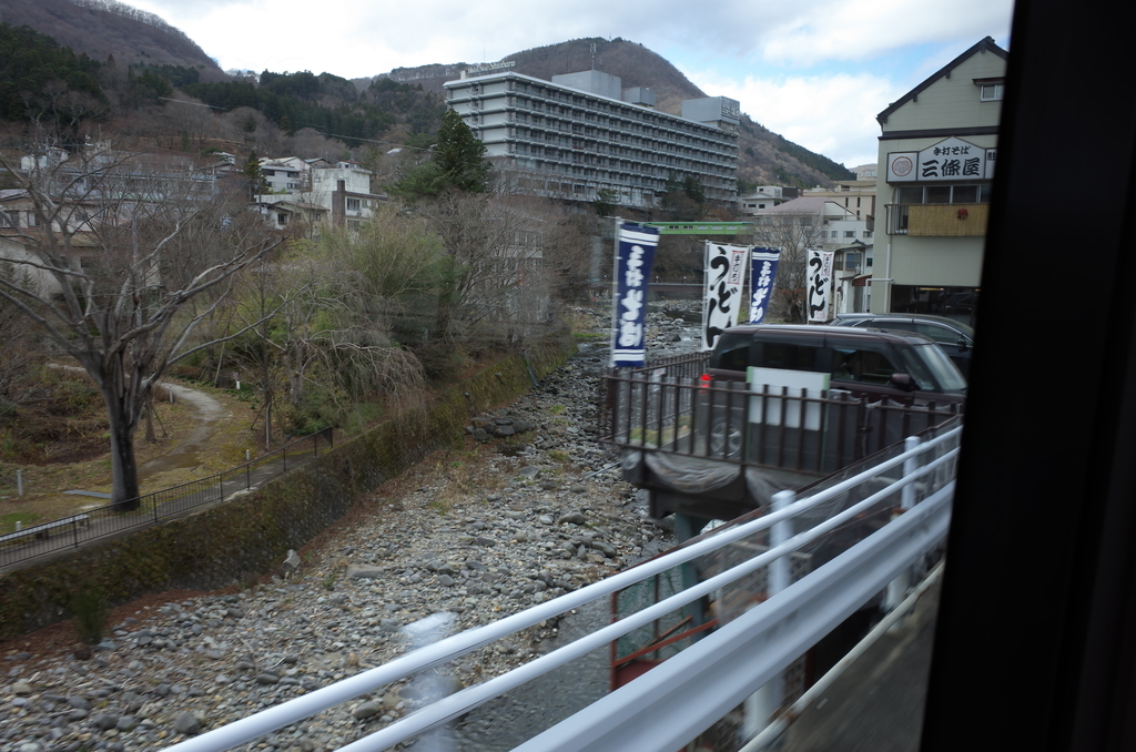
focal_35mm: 28
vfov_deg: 46.2
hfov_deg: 65.6
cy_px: 376
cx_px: 568
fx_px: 882
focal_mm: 18.3
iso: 100
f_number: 6.3
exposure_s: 1/60
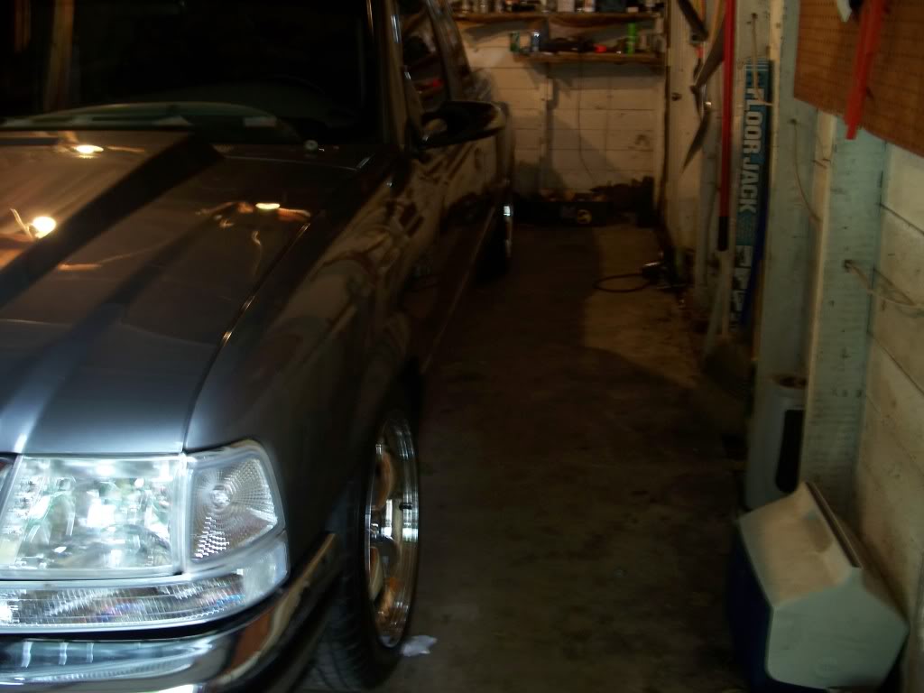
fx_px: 988
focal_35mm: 37
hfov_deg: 50.1
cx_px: 462
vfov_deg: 38.7
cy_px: 346
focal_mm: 7.8
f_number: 2.8
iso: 200
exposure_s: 1/8
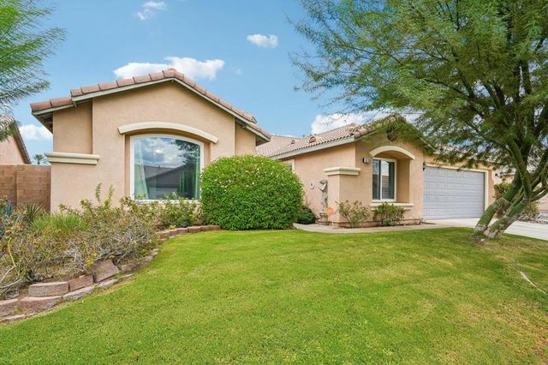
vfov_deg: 67.3
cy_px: 182
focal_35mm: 18
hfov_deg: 90.0
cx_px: 274
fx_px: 274
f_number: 8
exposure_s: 1/125
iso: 100
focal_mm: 18
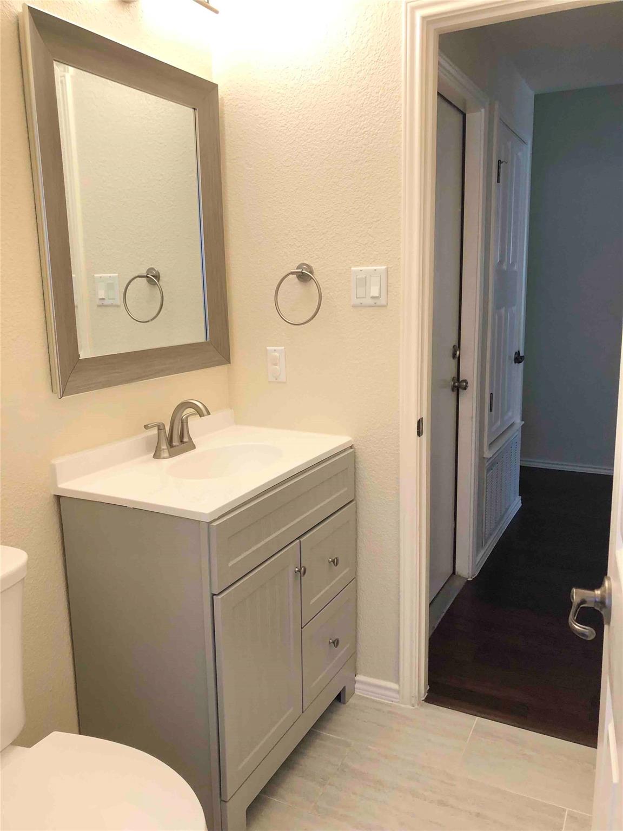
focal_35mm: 28
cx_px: 312
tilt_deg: -10.8
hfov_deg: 49.7
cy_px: 416
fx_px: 672
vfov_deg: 63.4
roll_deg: +1.0
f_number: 1.8
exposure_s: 1/24
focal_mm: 3.99
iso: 40
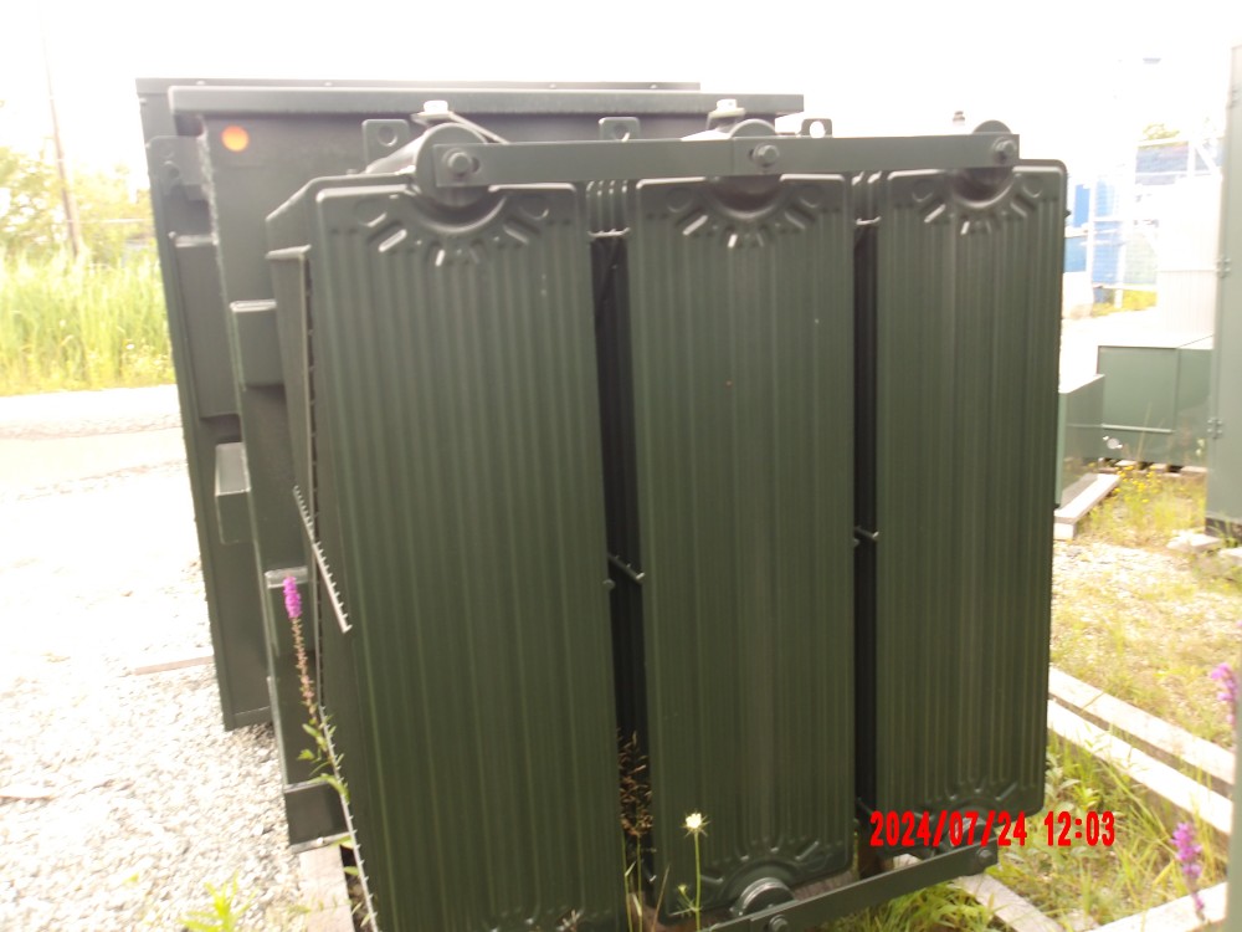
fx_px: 969
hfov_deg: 65.3
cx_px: 621
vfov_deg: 51.4
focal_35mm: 27
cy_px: 466
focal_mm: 4.9
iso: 100
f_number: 3
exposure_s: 1/87
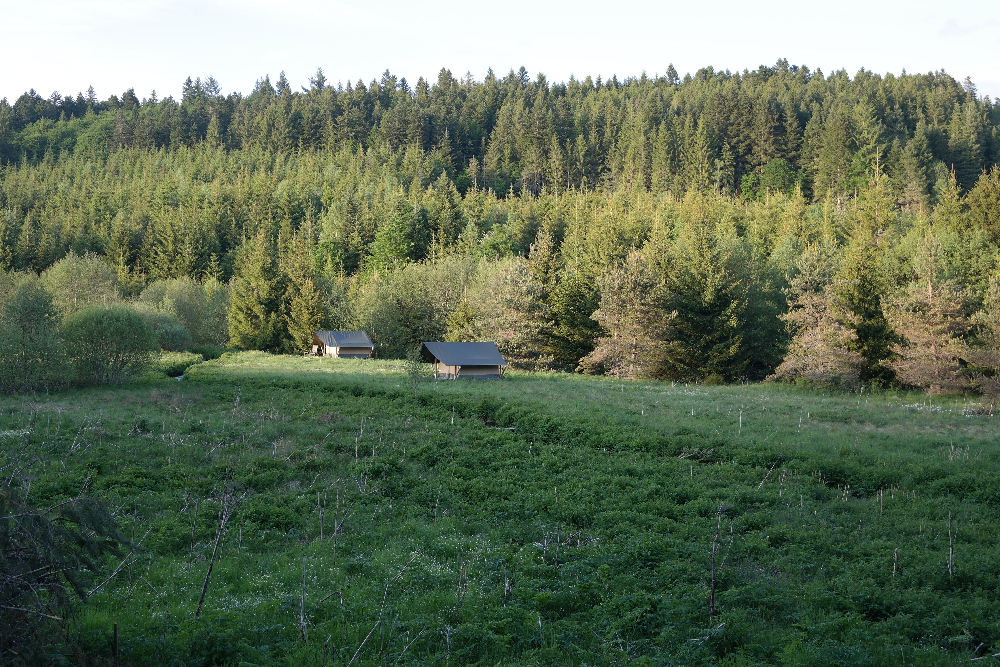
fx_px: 1194
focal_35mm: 43
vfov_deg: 31.2
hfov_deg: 45.4
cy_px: 334
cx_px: 500
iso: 200
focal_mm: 28
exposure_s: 1/100
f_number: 4
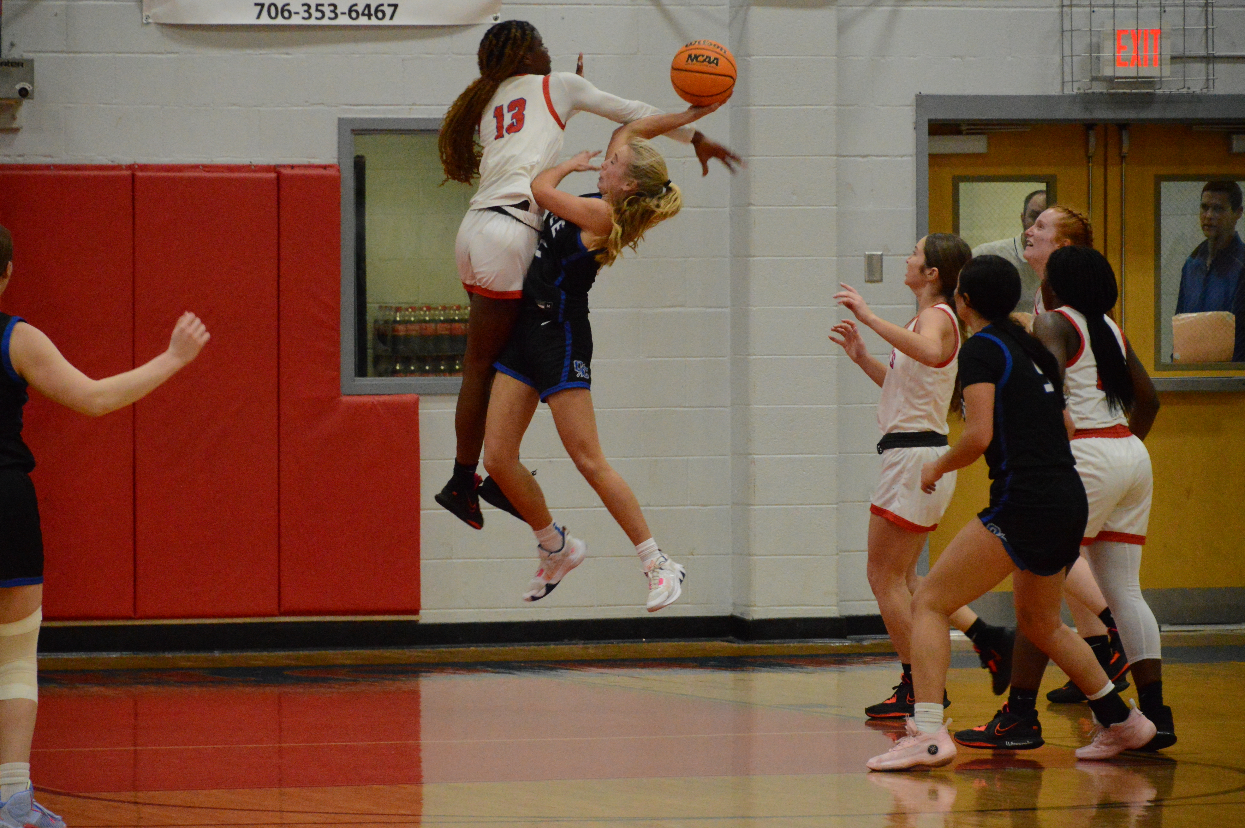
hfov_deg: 9.5
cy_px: 414
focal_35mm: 218
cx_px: 622
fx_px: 7515
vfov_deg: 6.3
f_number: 6
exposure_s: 1/400
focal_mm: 145
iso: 6400
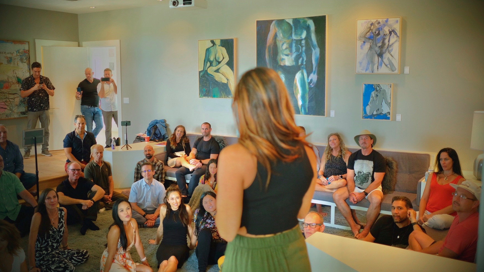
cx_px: 242
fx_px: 475
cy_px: 128
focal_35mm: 37
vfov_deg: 32.0
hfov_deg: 54.0
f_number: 2
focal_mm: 23
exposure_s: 1/50
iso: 640
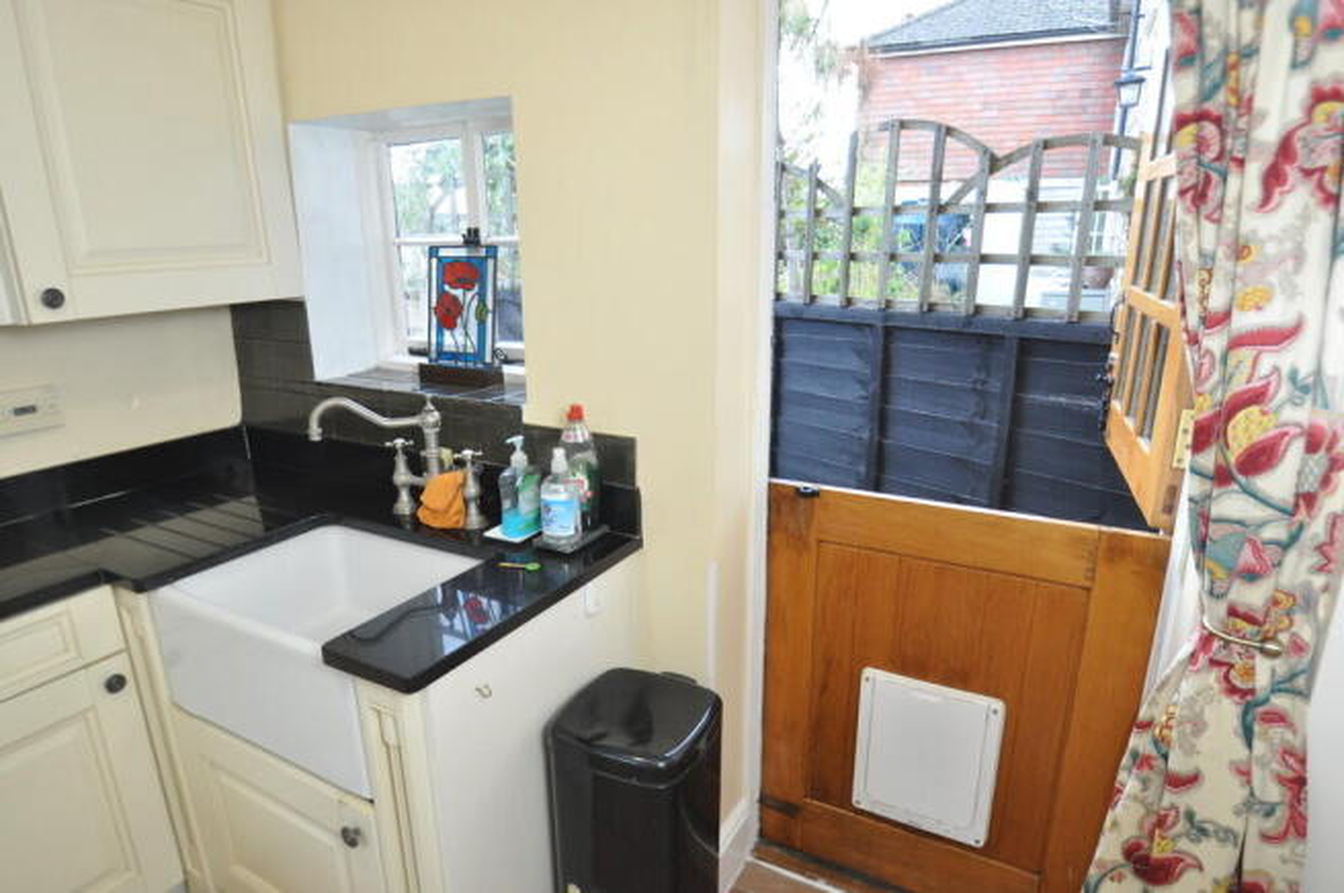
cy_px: 446
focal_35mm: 21
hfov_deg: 81.3
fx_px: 783
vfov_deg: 59.4
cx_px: 672
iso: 400
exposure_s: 1/60
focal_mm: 14
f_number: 4
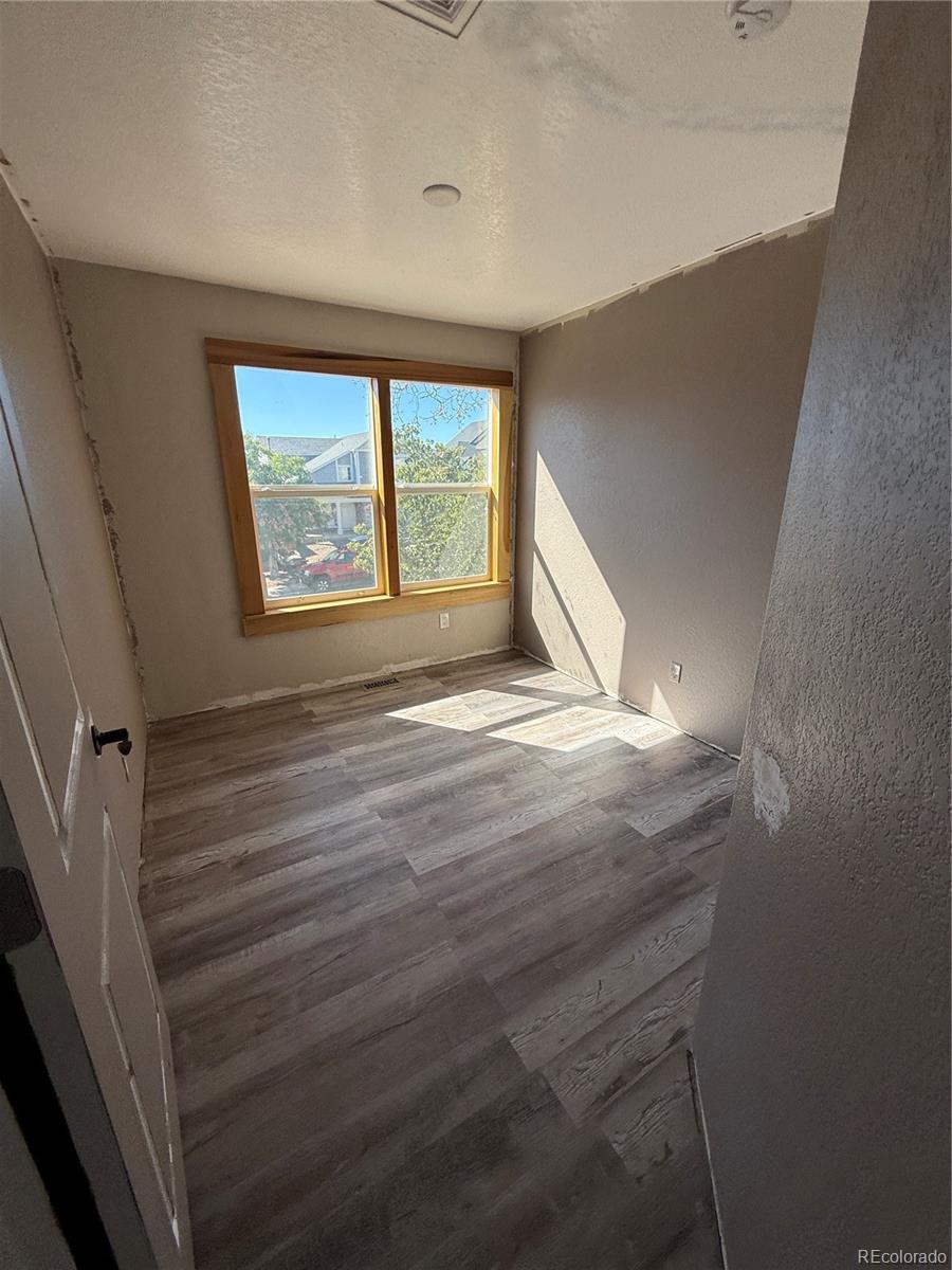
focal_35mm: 14
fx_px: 513
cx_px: 476
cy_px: 635
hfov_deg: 85.7
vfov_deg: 102.1
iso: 50
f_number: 2.2
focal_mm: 2.22
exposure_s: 1/403
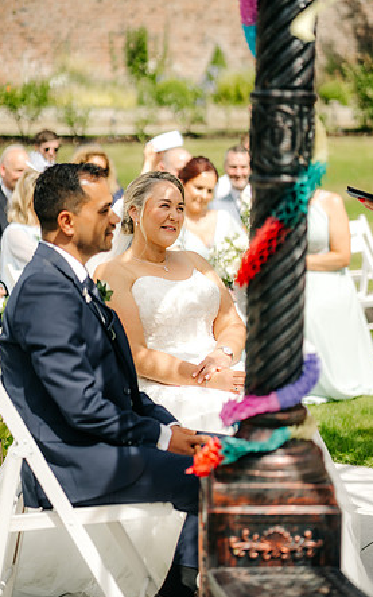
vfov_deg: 23.6
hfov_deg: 14.9
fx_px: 1431
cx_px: 194
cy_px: 299
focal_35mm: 88
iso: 100
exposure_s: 1/6400
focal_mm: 85
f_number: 2
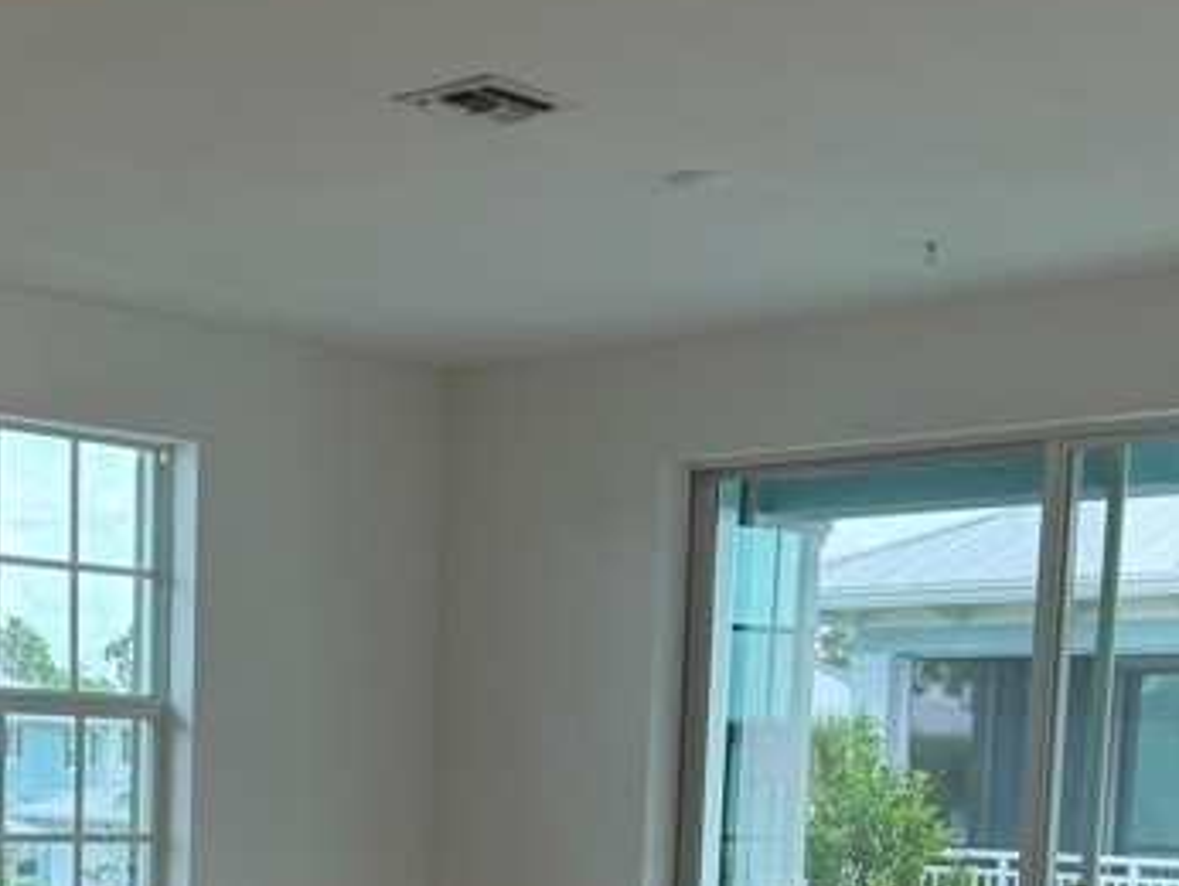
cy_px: 988
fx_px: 2420
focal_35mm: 71
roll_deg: -2.2
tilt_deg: -5.7
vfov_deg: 19.8
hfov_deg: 27.2
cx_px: 378
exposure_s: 1/186
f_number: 1.78
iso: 64
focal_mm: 6.76
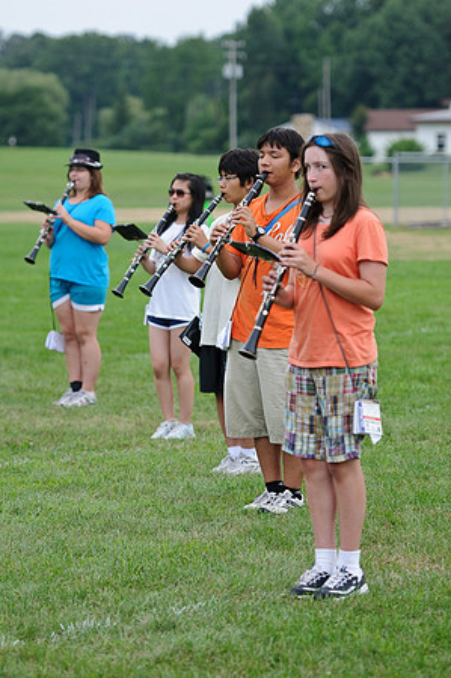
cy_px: 339
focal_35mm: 165
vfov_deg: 12.5
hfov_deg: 8.3
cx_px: 226
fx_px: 3108
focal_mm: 110
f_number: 2.8
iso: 200
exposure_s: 1/500
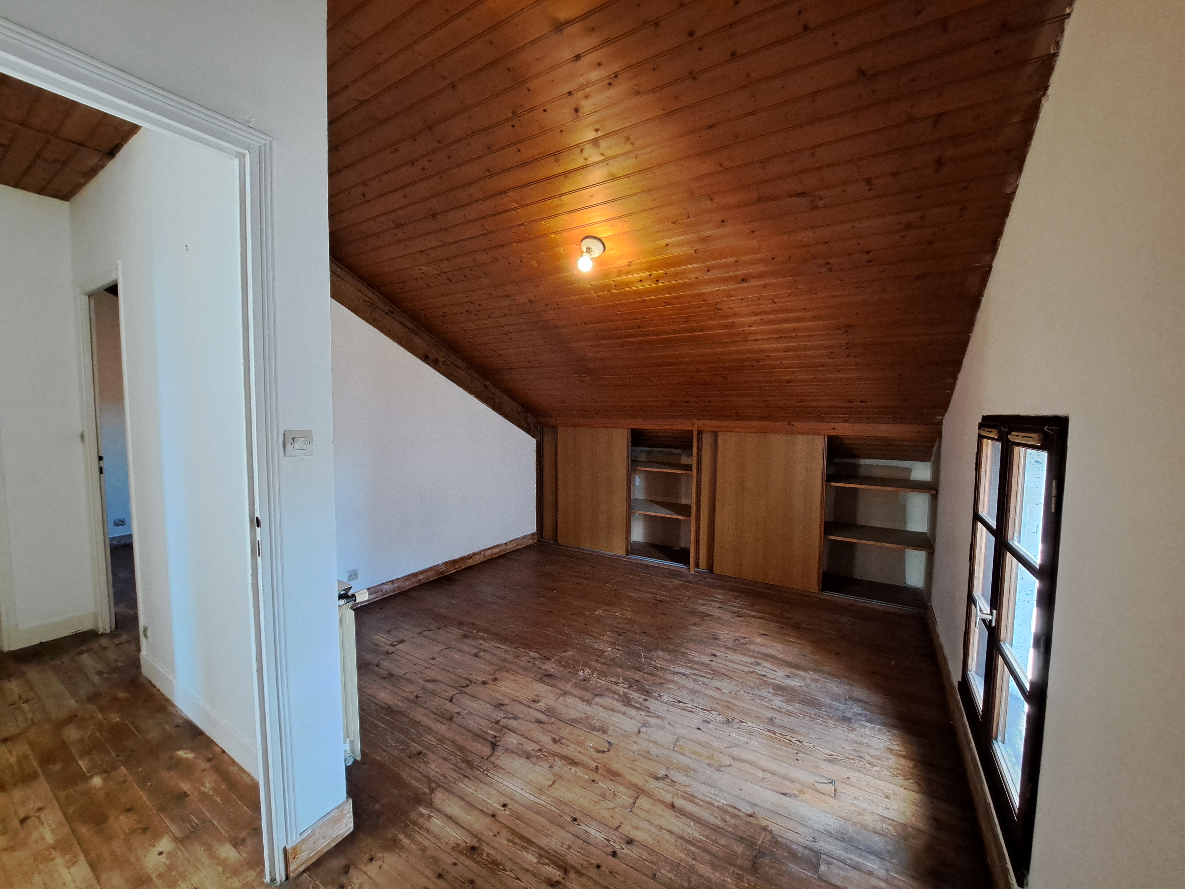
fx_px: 445
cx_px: 592
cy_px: 444
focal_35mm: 13
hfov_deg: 106.2
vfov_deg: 89.9
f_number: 2.2
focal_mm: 1.74
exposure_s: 1/50
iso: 250
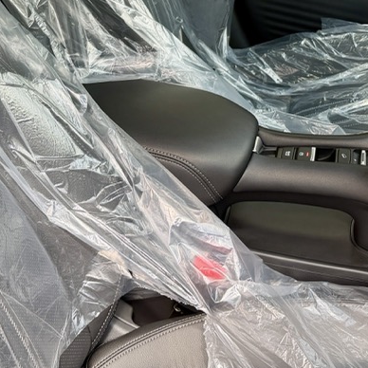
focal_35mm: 70
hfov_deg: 24.6
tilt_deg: -27.0
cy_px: 38
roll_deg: +0.2
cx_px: 161
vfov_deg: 24.0
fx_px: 842
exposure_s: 1/327
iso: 80
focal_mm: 6.76
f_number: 1.78
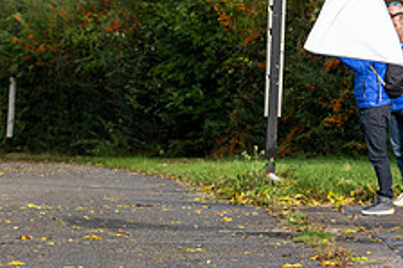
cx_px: -108
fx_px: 2875
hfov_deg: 7.9
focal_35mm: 257
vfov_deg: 5.3
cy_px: 53
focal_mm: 92
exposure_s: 1/640
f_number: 4
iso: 200
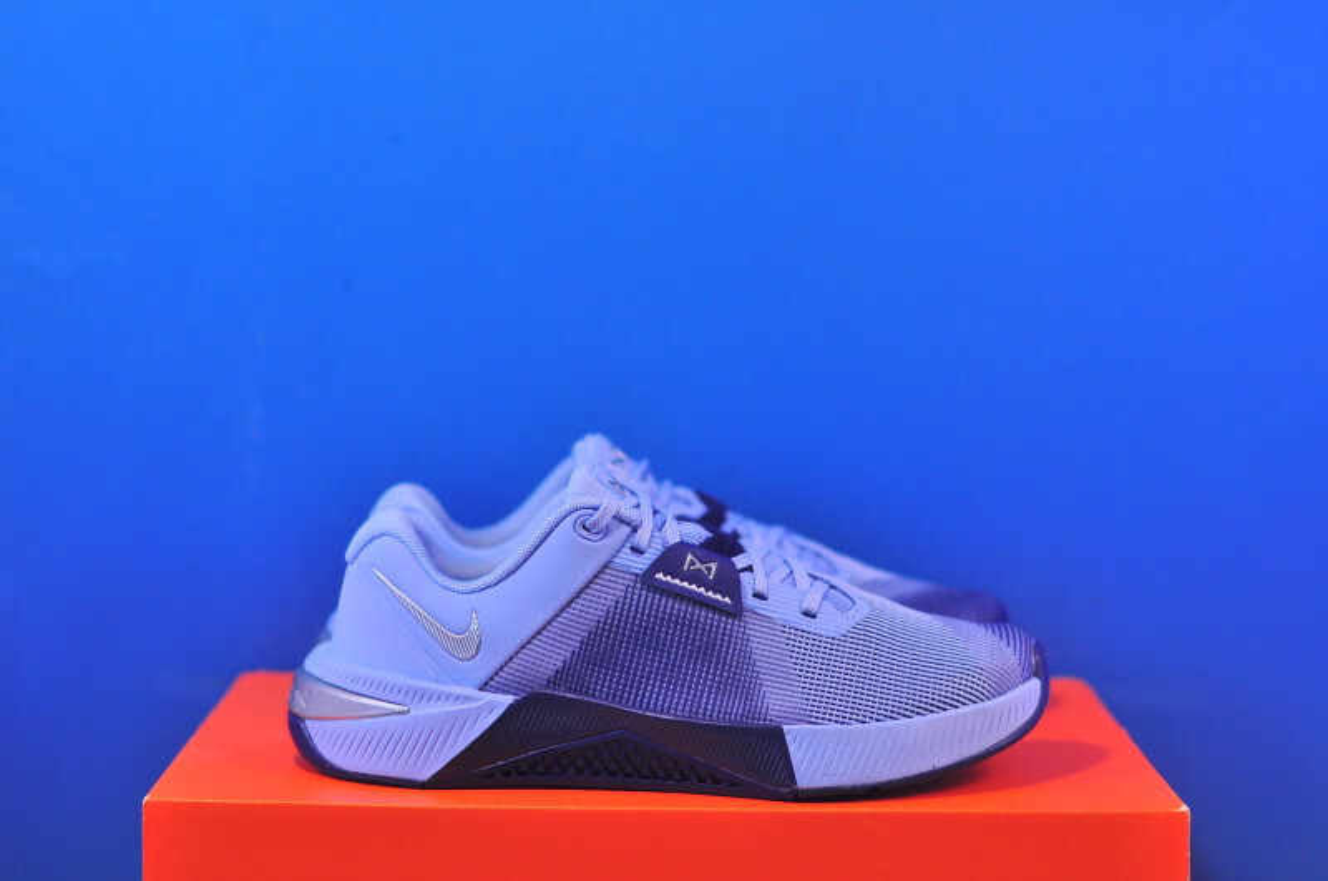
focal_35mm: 75
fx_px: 2763
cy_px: 440
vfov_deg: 18.1
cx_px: 664
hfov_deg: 27.0
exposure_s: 1/320
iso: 250
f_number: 2.5
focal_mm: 50
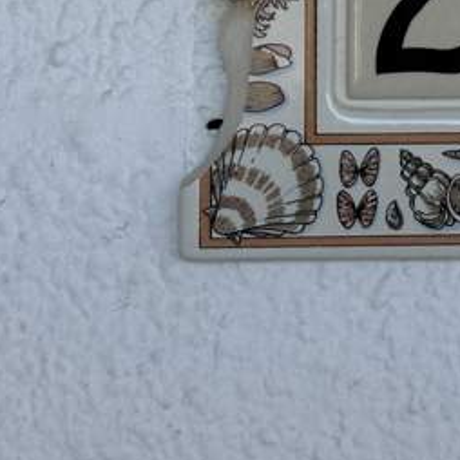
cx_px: 672
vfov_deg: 11.9
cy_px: -14
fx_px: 2180
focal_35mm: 145
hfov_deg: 11.6
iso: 40
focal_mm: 5.96
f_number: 1.6
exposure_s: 1/414
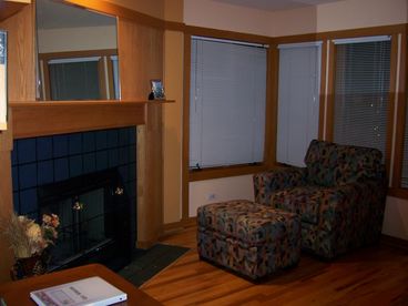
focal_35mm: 36
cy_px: 153
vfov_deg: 39.7
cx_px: 204
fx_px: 424
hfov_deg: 51.4
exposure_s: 1/15
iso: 125
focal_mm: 6
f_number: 2.8
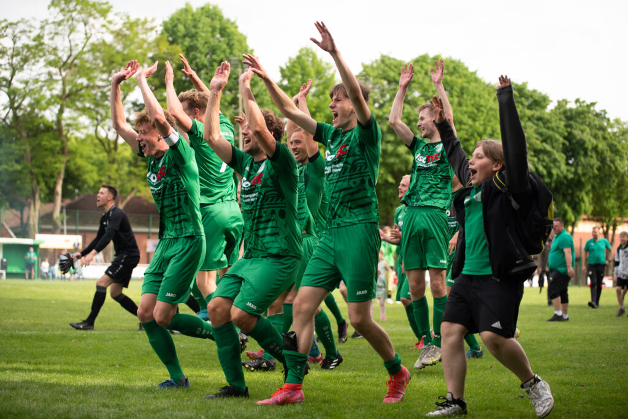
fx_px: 1222
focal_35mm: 70
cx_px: 314
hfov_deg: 28.8
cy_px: 210
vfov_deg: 19.5
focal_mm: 70
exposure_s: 1/2000
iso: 250
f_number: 2.8
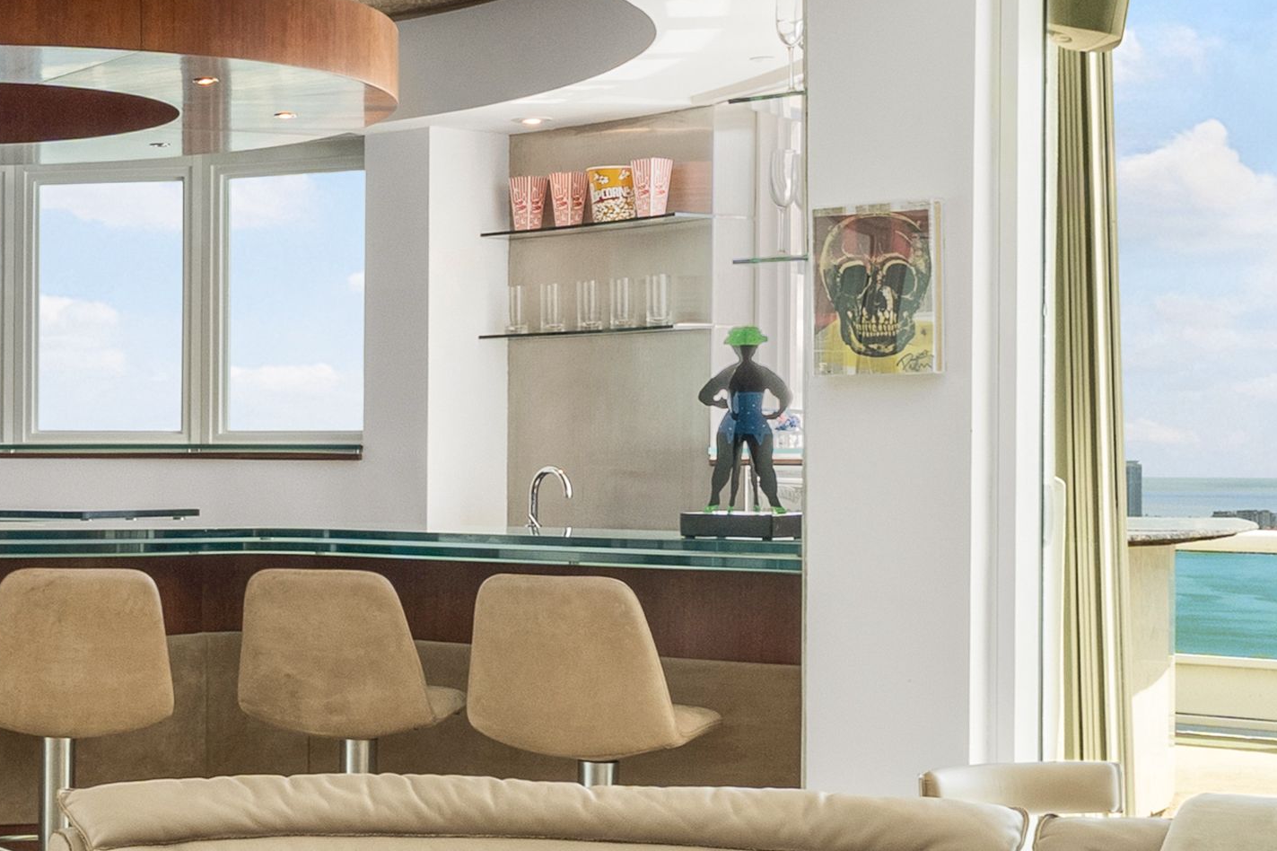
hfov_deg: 27.6
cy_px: 521
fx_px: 2447
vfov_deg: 19.7
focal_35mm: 69
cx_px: 2
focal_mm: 14
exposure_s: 1/50
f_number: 11
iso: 320
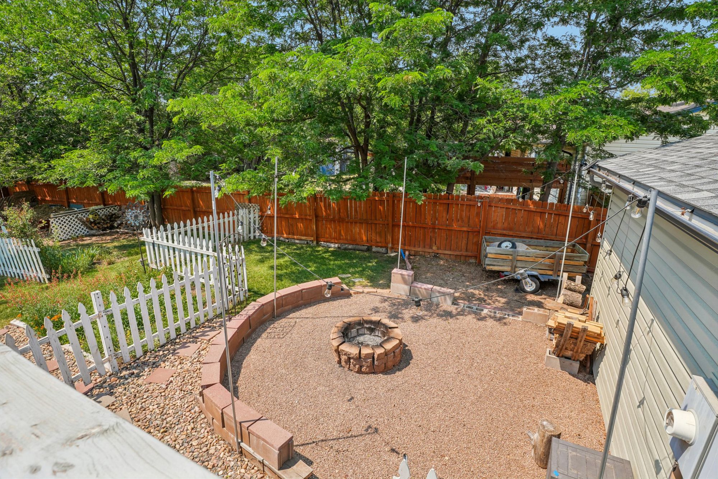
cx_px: 359
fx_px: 329
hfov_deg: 95.0
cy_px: 240
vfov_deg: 72.0
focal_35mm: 16
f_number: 8
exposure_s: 1/200
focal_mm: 11
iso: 100
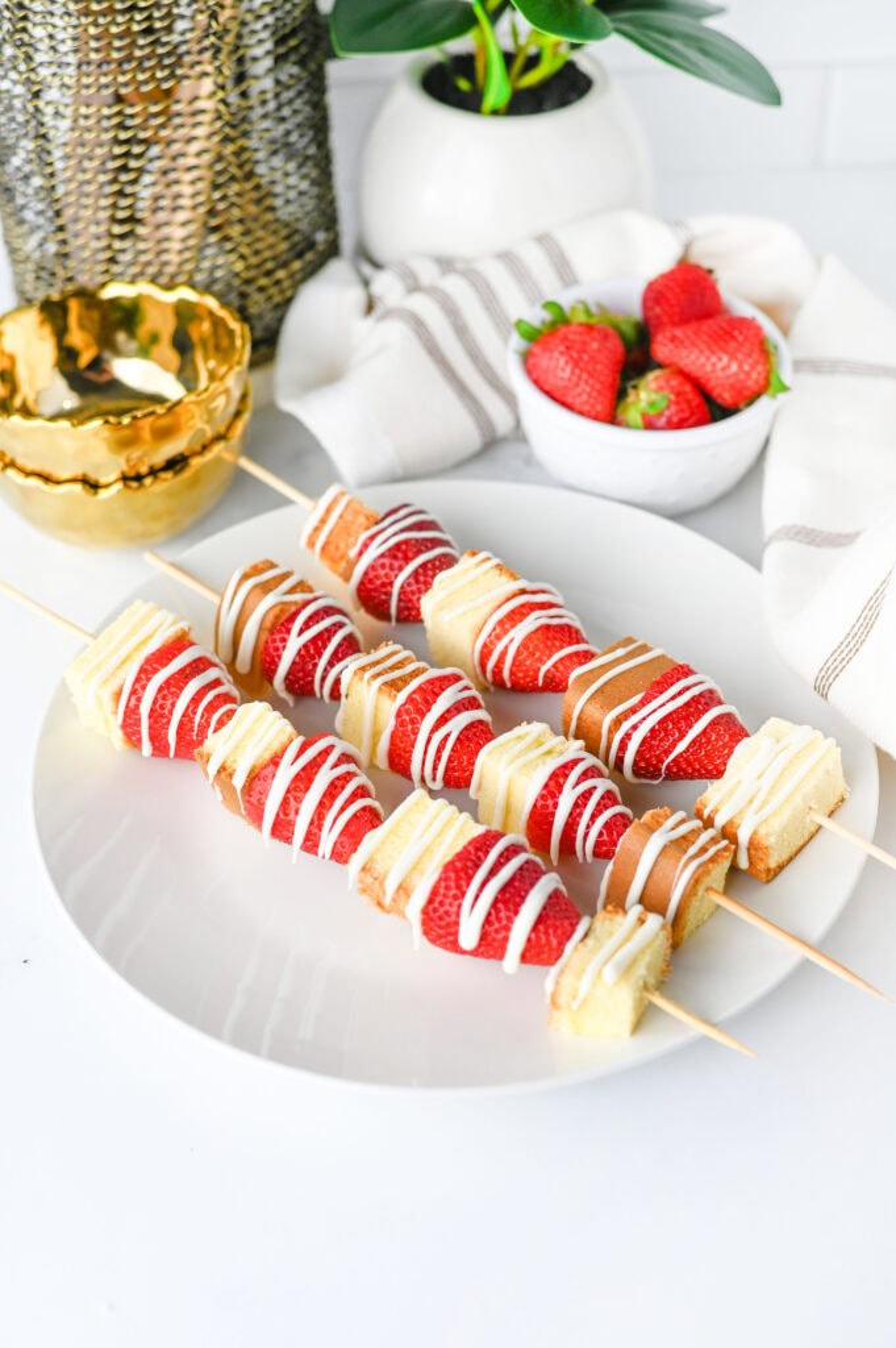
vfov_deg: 39.6
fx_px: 1870
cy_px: 674
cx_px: 448
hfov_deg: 26.9
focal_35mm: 50
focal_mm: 50
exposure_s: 1/125
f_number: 4
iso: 200
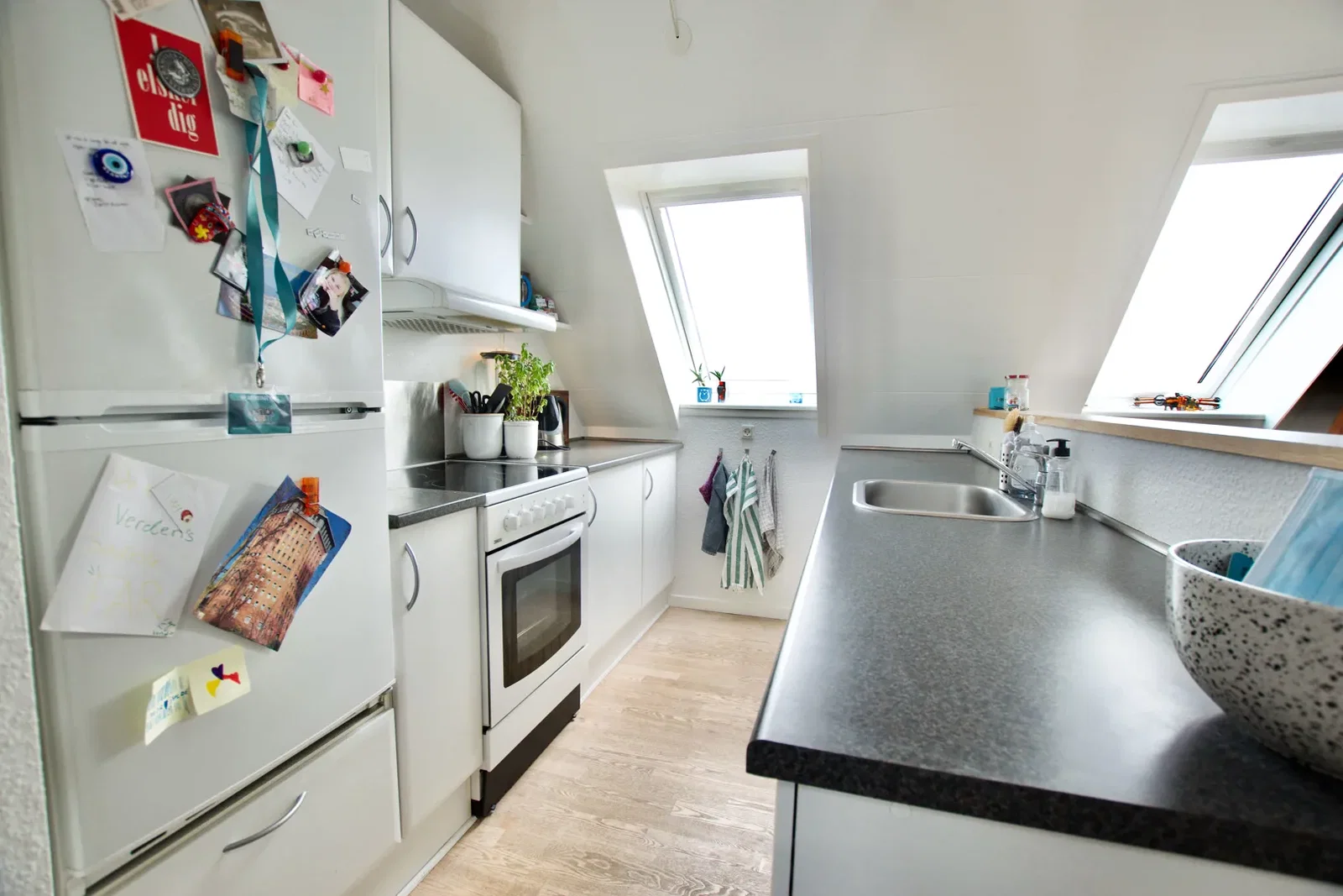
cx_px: 672
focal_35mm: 15
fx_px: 560
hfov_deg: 100.4
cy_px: 448
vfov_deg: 77.3
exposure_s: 1/100
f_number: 5.6
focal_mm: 10
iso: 400
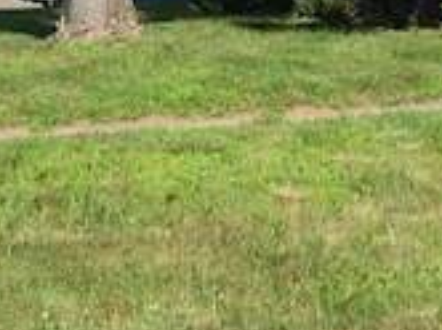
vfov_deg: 12.7
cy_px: -224
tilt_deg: +7.3
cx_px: 482
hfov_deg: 17.6
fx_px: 1377
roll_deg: -0.9
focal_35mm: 108
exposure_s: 1/2660
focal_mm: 3.99
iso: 20
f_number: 1.8
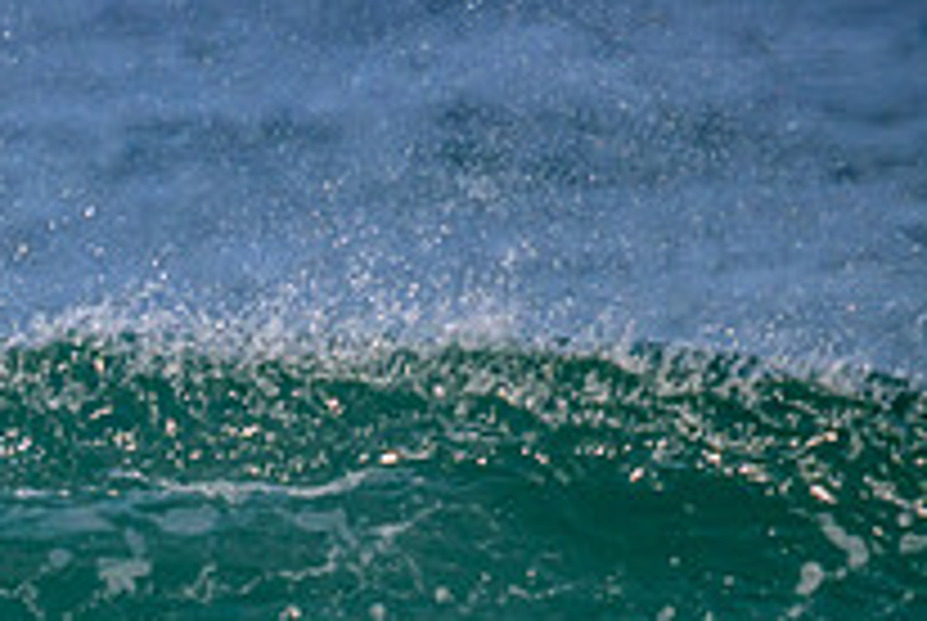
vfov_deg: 0.6
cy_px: 678
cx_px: -451
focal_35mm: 2455
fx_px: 63306
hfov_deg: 0.8
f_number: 11
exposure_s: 1/2000
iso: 900
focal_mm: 800
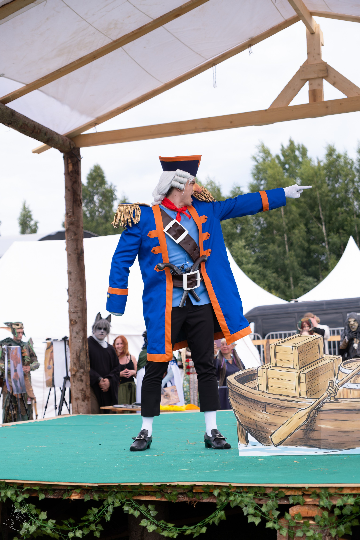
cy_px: 268
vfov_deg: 30.1
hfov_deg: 20.3
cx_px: 178
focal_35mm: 67
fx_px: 1005
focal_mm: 44.1
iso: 160
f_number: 2.8
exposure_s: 1/1000
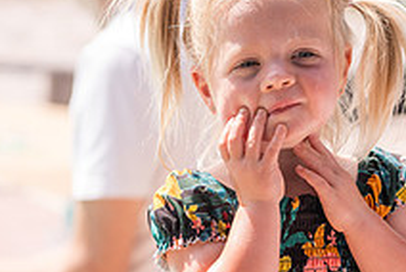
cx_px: 352
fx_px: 2620
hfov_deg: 8.8
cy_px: 219
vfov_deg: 5.9
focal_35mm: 232
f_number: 3.2
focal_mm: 85
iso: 200
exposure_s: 1/1250
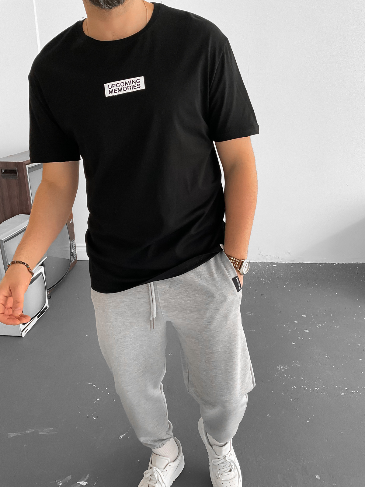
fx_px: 408
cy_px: 244
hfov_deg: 48.2
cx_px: 182
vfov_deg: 61.7
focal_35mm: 29
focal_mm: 3
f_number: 1.8
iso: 100
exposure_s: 1/60
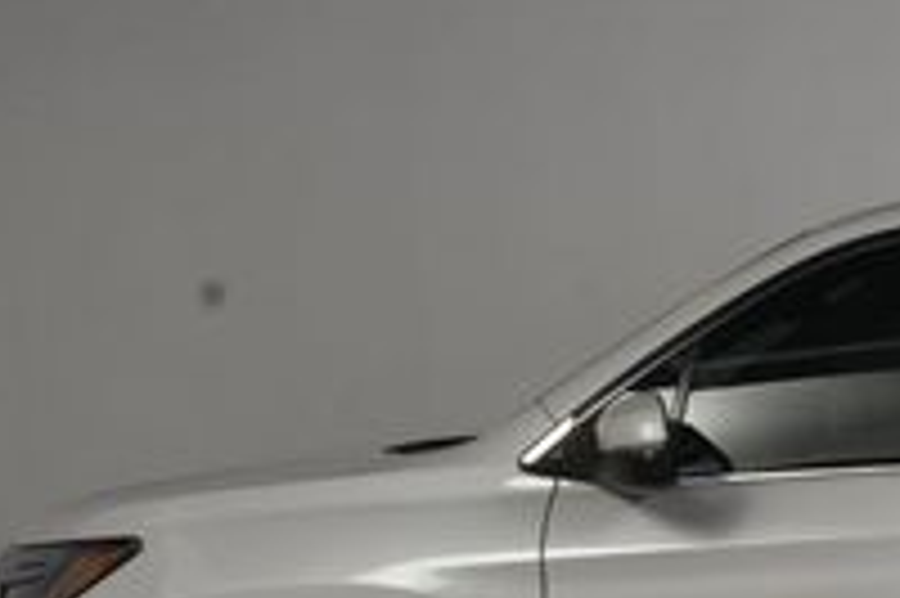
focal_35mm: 96
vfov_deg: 13.8
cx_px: 1197
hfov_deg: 19.5
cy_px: 724
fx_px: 2398
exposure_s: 1/160
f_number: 13
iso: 100
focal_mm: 20
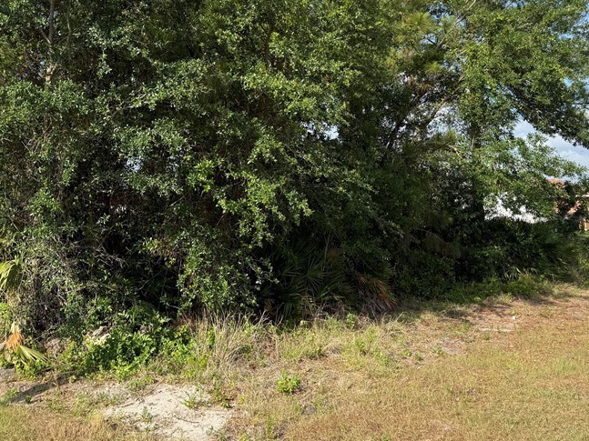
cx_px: 260
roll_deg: -0.4
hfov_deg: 48.9
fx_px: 646
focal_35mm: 38
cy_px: 115
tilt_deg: +9.6
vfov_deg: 36.9
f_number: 1.78
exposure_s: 1/2801
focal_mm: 6.76
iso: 100
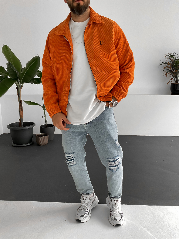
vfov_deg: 61.7
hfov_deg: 48.2
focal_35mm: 29
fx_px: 200
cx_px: 90
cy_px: 120
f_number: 1.8
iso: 64
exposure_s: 1/75
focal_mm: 3
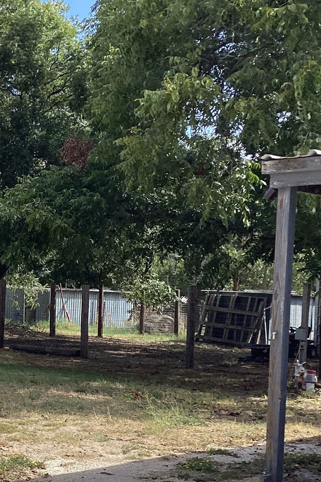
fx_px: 829
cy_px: 329
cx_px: -53
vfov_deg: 32.1
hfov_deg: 20.6
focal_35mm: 62
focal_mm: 3.3
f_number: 2.4
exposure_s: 1/1045
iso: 25
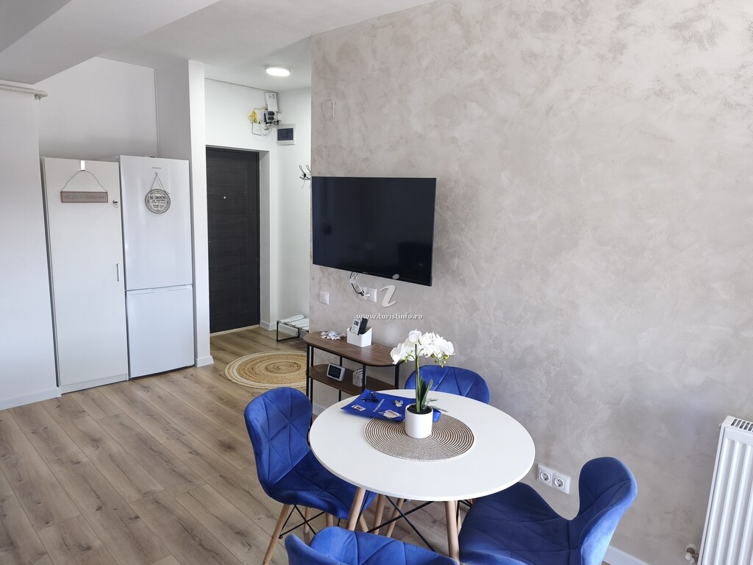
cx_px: 376
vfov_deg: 58.9
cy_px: 282
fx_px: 500
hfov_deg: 73.9
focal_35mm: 23
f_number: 1.62
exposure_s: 1/99.9
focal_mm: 6.45
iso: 400
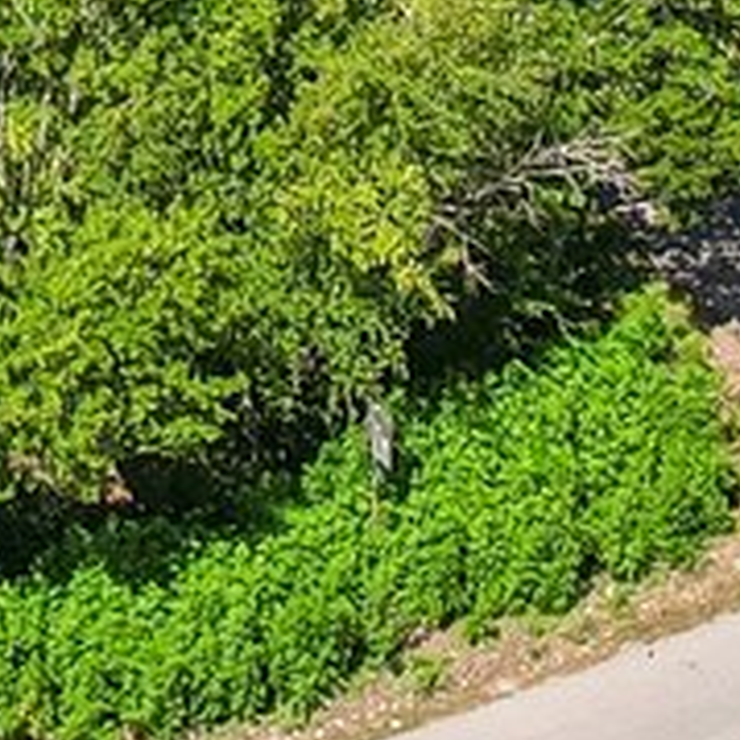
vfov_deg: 7.7
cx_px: -260
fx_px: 5176
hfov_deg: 8.1
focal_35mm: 214
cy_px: -974
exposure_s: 1/1600
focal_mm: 8.4
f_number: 2.8
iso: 100
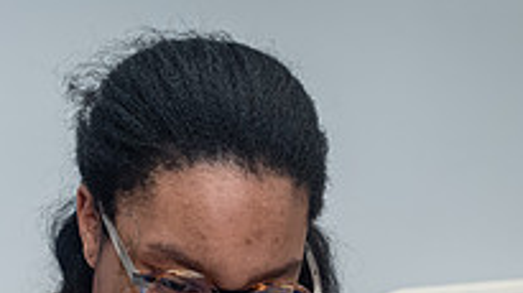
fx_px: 1538
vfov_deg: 10.3
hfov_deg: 19.2
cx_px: 177
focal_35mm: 111
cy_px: 520
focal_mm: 35
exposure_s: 1/320
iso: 2500
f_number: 4.5
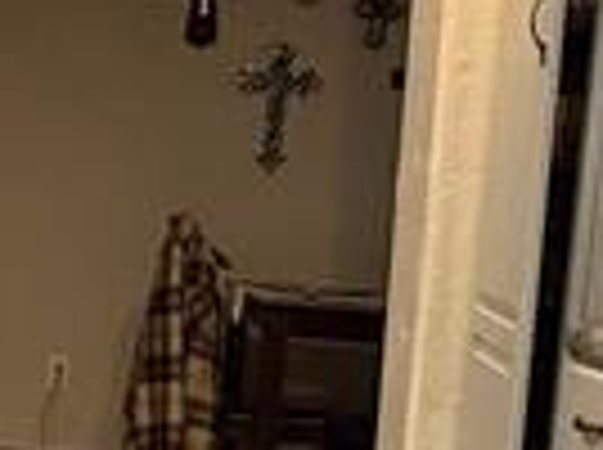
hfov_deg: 17.0
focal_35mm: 107
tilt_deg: -4.2
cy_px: 270
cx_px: -252
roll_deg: -3.0
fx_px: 1861
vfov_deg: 13.8
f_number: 2.2
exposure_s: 1/60
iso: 640
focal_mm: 2.22
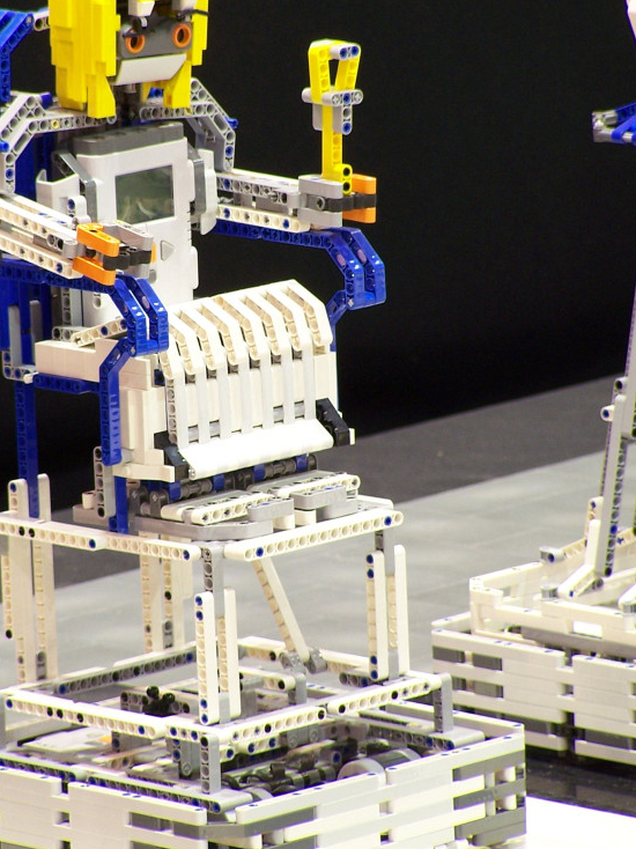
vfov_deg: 4.9
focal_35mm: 402
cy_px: 354
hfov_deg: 3.7
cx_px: 244
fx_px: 9854
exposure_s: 1/2
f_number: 3.6
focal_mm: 47.7
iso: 80
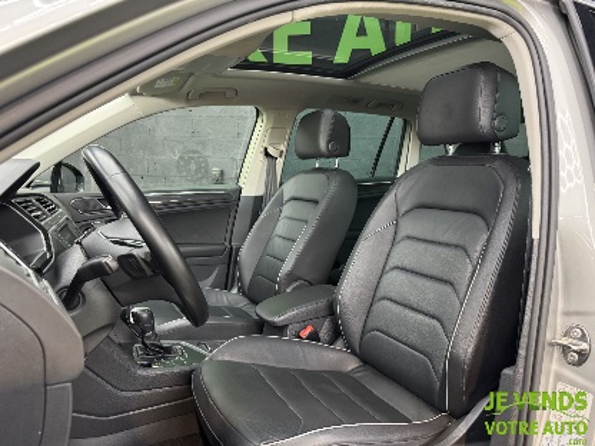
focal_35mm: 24
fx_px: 413
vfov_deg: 56.8
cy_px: 223
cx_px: 298
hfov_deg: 71.6
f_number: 1.78
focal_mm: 6.76
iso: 640
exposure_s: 1/50
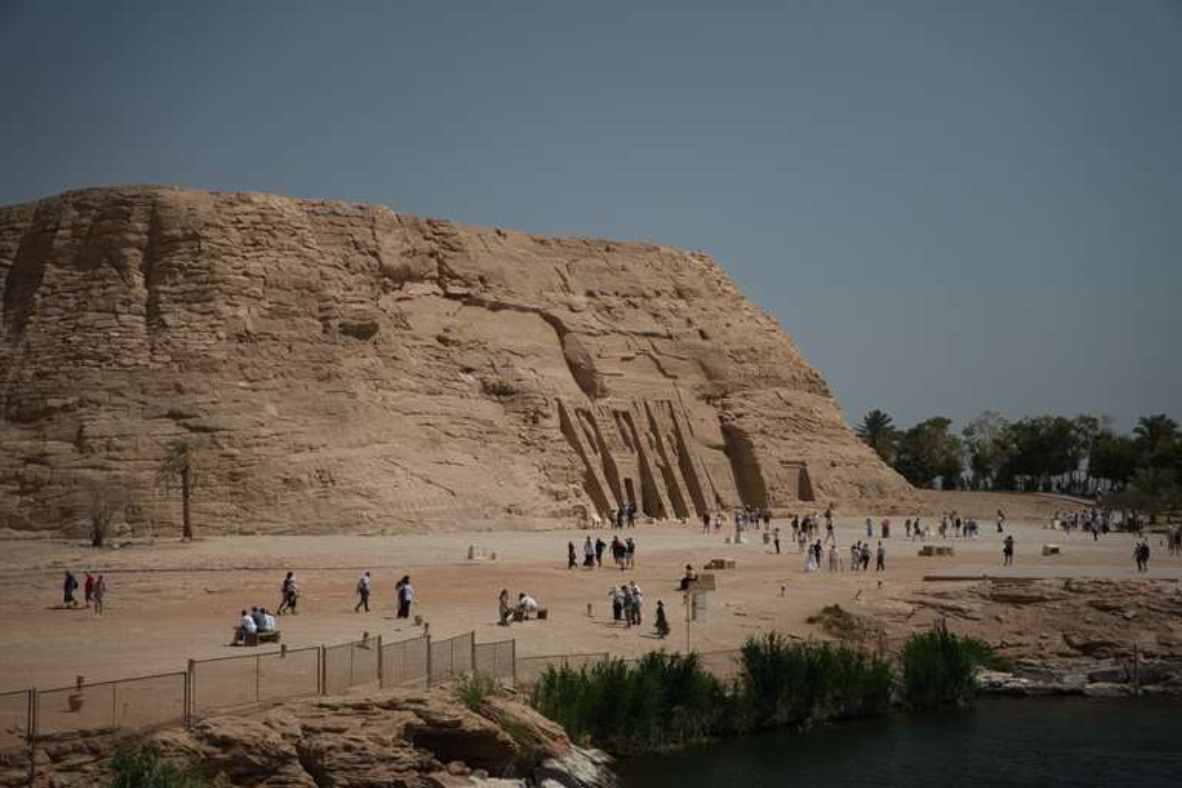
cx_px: 591
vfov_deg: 18.2
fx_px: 2462
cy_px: 394
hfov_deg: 27.0
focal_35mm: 75
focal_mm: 50
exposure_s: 1/250
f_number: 2.8
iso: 320
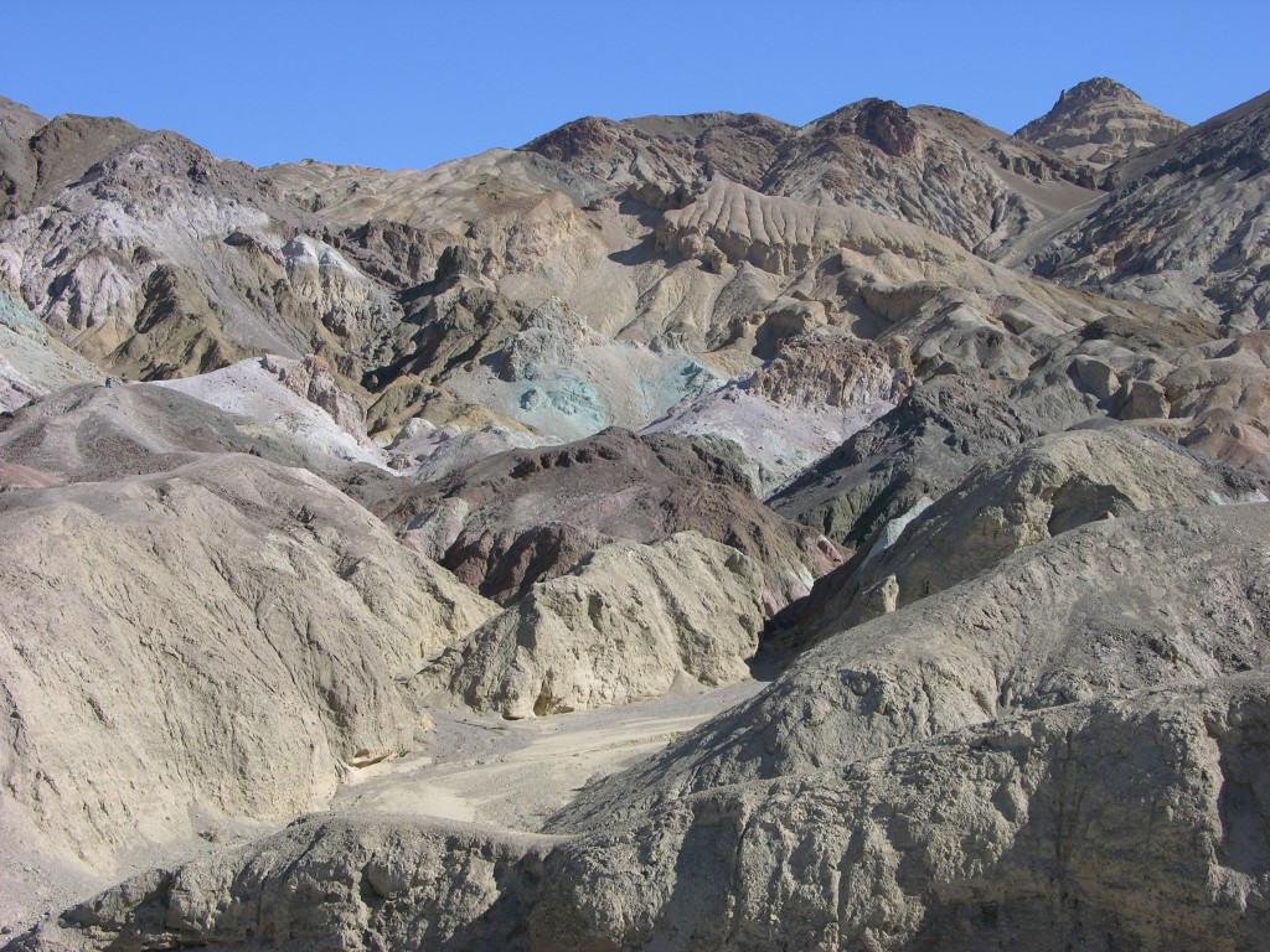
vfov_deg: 27.0
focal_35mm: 54
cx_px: 635
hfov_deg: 35.5
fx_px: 1981
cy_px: 476
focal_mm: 13.7
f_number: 5.5
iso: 50
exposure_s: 1/287
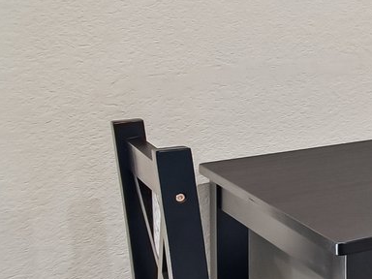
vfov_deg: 18.0
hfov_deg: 14.6
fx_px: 827
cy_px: -71
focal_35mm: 77
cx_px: 913
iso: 400
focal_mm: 10
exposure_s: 1/5
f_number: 8
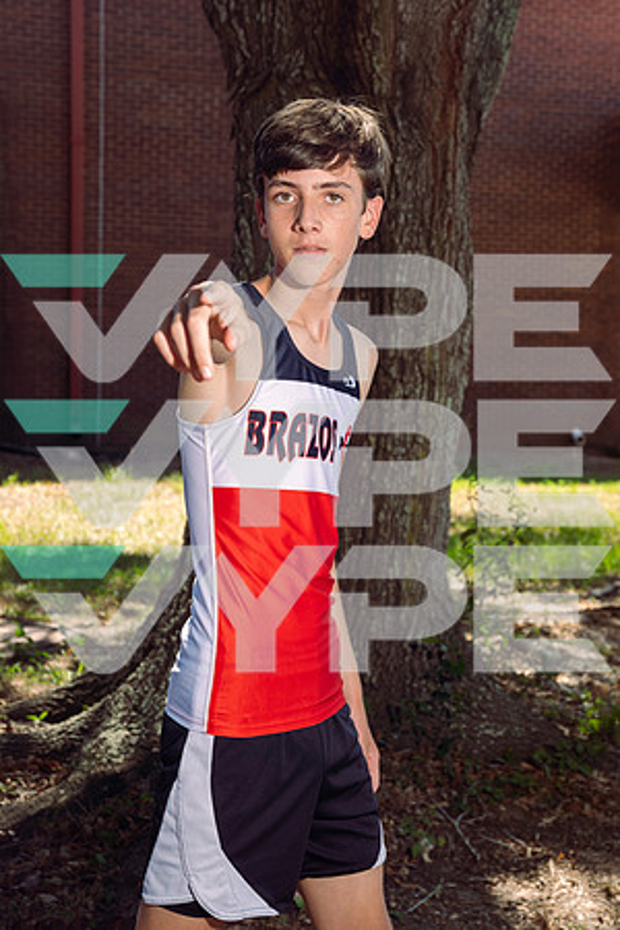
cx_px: 310
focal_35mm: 63
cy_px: 465
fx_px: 1627
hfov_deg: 21.6
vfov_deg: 31.9
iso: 200
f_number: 7.1
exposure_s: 1/250
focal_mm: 63
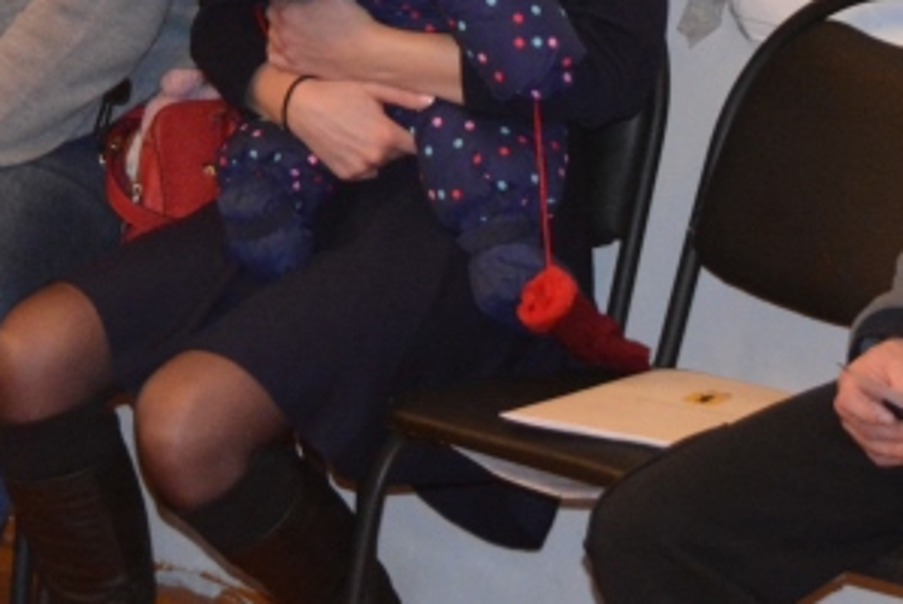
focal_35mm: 195
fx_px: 4896
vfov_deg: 7.0
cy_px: -192
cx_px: 329
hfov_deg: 10.5
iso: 2500
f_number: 4.8
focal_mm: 38
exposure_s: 1/60
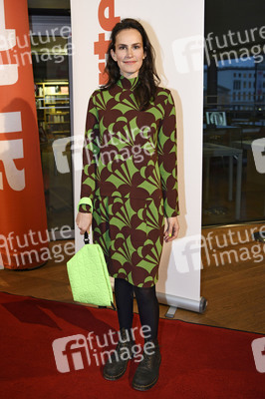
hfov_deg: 41.0
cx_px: 132
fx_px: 354
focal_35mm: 32
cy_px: 200
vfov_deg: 58.8
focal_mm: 32
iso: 800
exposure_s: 1/160
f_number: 3.5
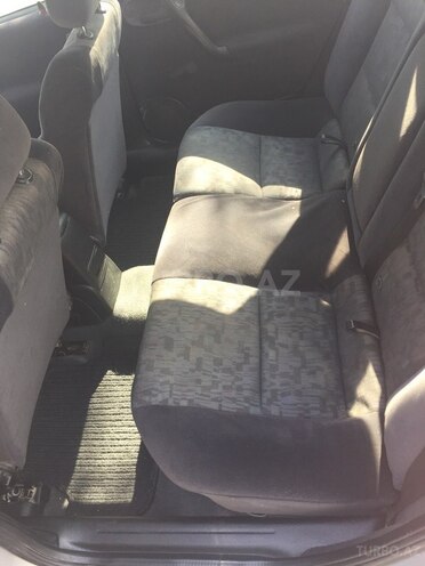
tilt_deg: -47.7
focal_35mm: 29
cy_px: 283
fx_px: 475
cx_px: 212
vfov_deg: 61.7
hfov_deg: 48.2
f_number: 2.2
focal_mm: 4.15
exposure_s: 1/100
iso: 40
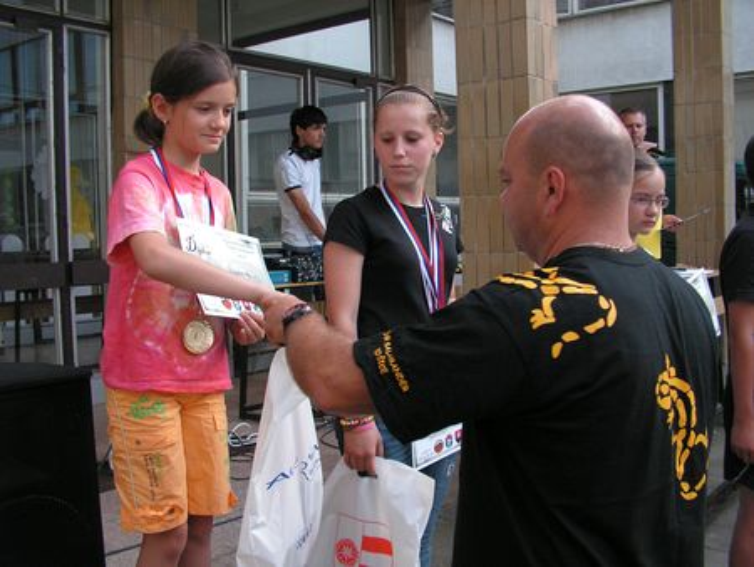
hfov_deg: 51.3
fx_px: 785
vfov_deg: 39.7
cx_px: 377
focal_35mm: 36
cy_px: 284
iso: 50
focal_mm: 6
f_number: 3.2
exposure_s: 1/100
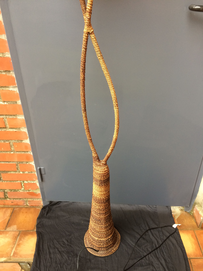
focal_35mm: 29
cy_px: 136
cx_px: 102
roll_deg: -0.9
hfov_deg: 48.2
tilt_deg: -36.8
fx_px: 227
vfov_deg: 61.7
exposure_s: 1/33
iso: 50
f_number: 2.2
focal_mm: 4.15
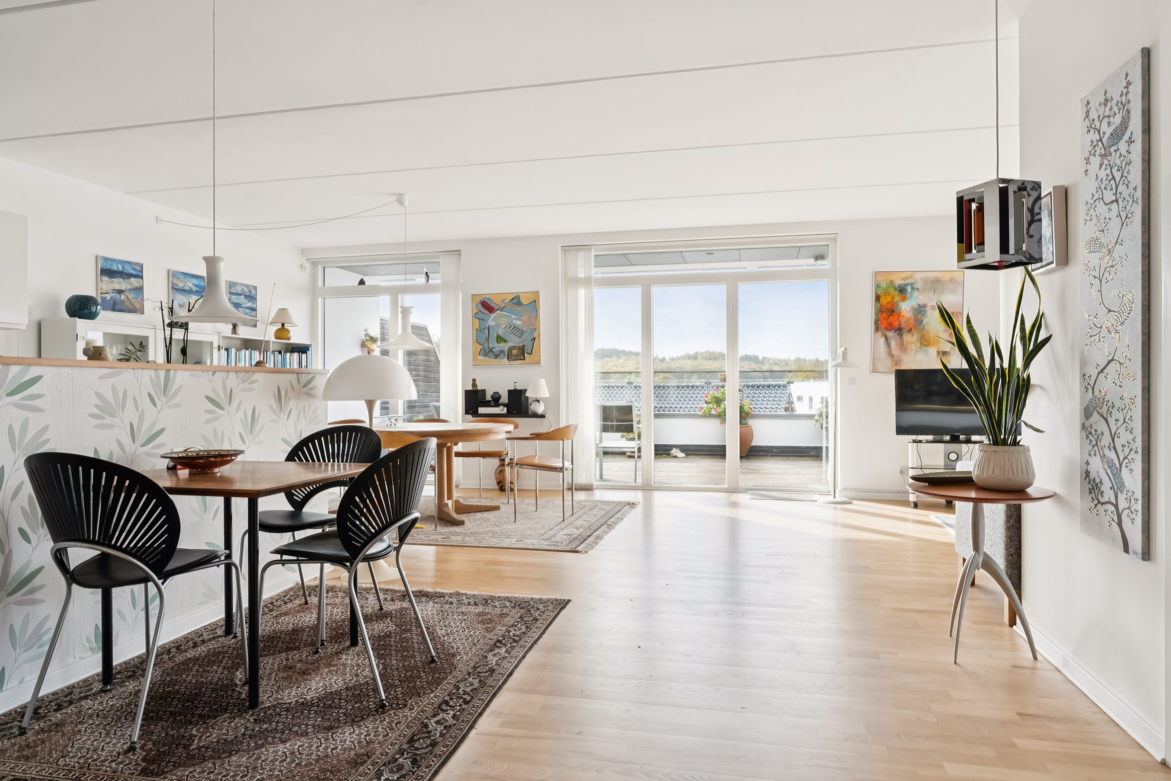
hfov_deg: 76.1
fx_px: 748
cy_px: 390
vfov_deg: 55.1
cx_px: 586
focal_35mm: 23
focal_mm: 23
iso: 800
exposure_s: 1/100
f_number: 11
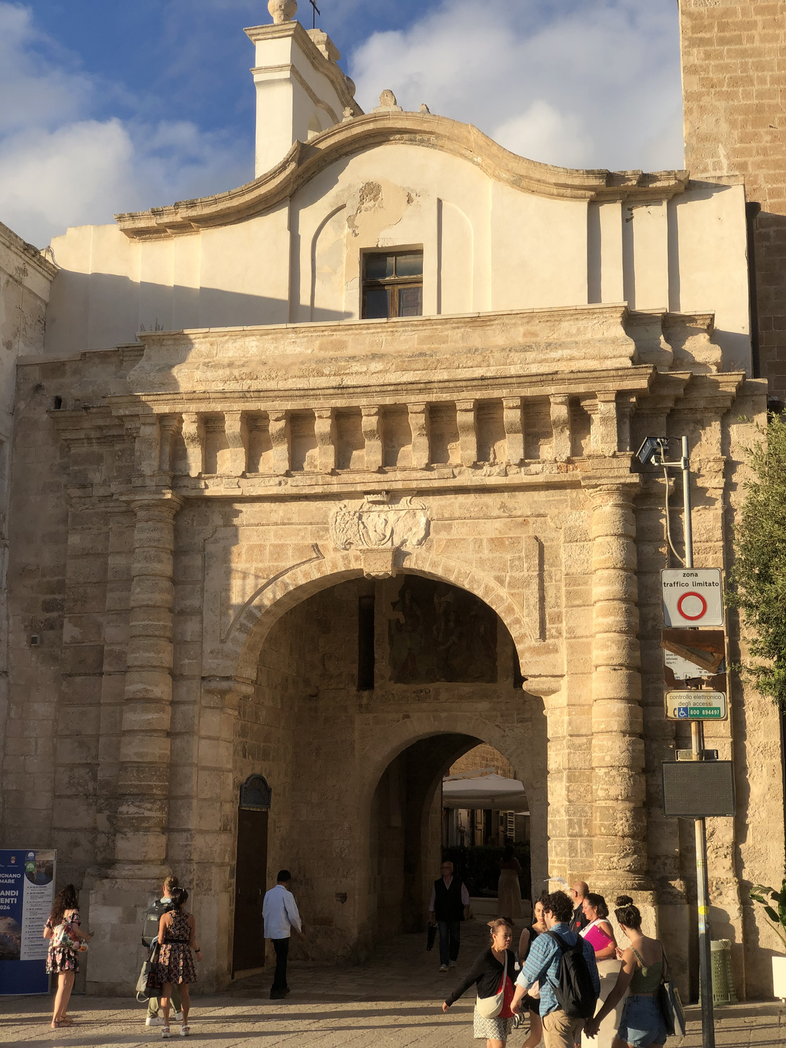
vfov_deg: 36.8
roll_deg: -0.6
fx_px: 1574
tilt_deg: +11.4
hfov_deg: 28.0
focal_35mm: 52
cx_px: 393
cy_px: 524
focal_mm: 6
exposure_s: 1/867
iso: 16
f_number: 2.4
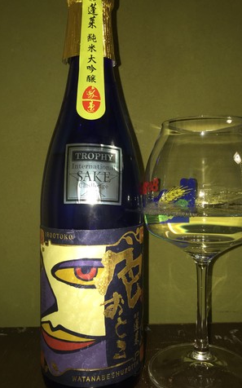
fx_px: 328
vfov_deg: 61.3
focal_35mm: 31
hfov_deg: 40.4
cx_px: 142
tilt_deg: -0.4
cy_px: 194
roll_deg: +0.1
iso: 32
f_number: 2.2
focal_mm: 4.15
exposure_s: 1/42
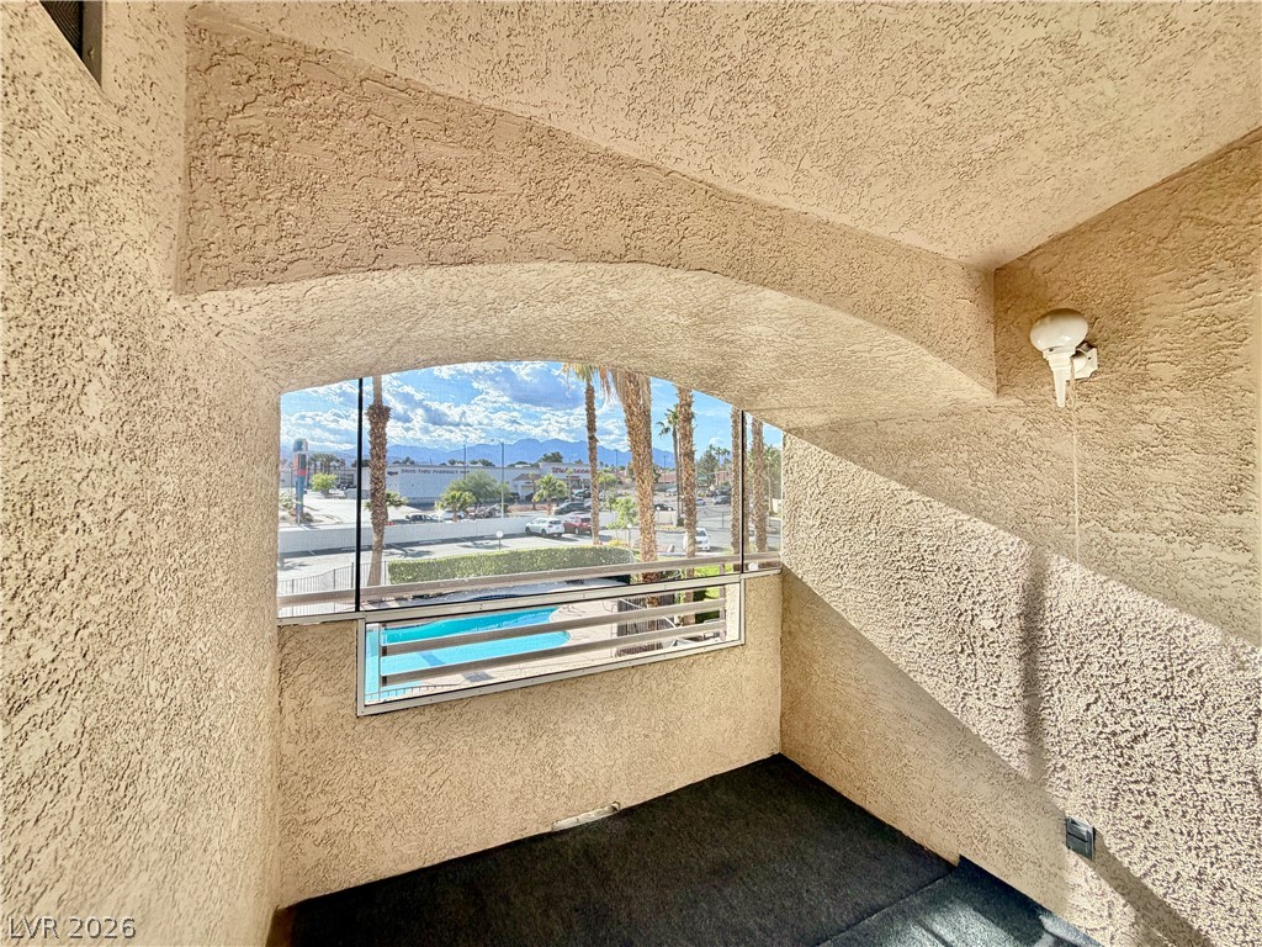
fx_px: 510
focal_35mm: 14
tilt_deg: +1.4
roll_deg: +0.3
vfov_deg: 85.7
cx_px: 631
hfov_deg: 102.1
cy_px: 474
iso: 40
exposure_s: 1/232
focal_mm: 2.22
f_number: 2.2
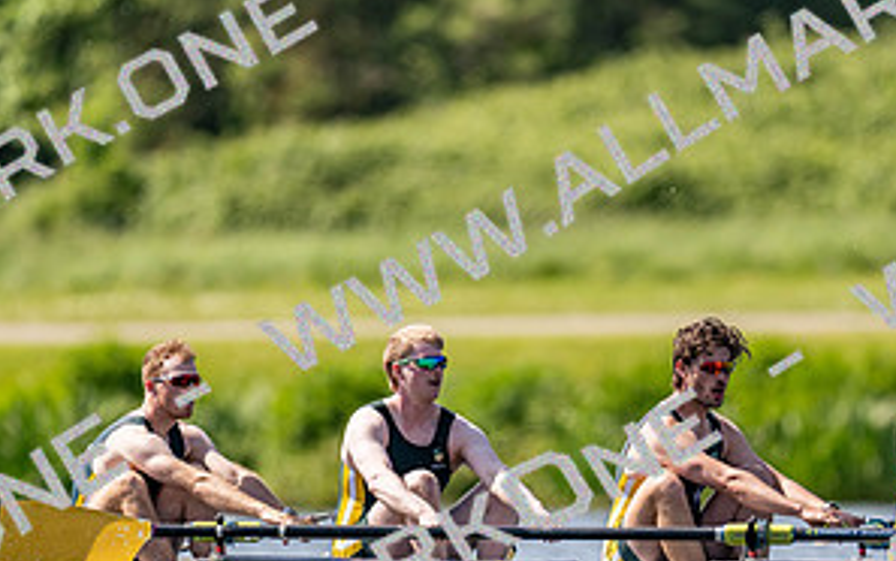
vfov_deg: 1.1
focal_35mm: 1192
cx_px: 631
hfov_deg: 1.8
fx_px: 29124
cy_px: 380
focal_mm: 600
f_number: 4
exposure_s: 1/2500
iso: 360
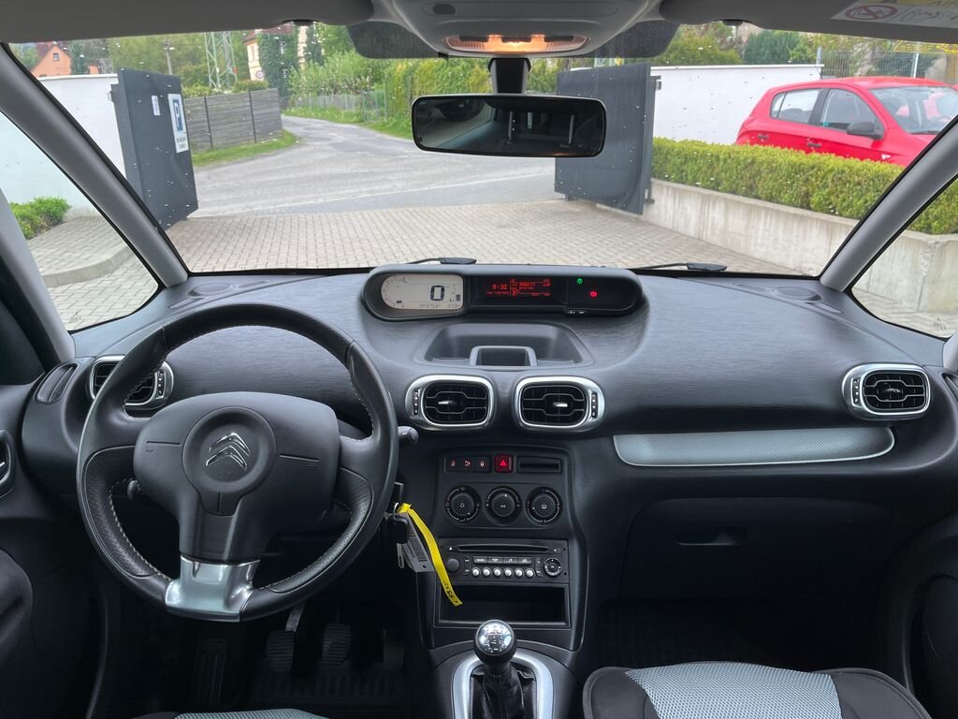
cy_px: 360
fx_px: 720
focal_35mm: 26
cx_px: 479
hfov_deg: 67.3
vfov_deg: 53.1
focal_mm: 5.1
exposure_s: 1/121
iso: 50
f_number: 1.6
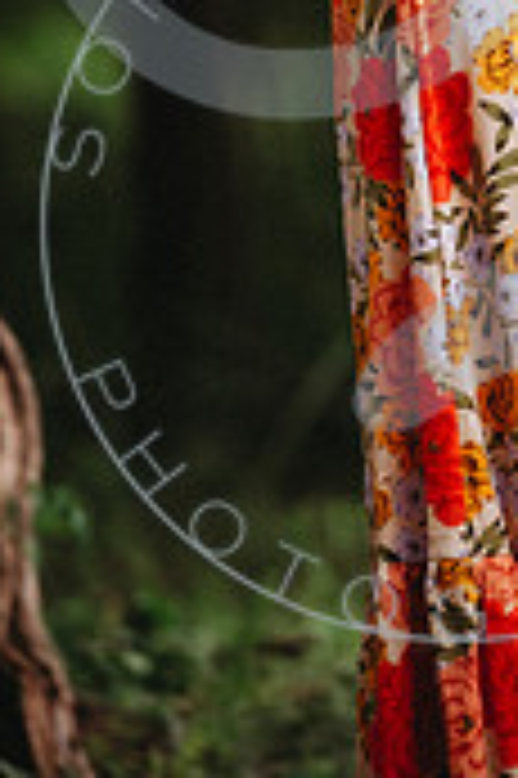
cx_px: 662
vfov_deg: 4.0
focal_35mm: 521
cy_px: -117
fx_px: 11267
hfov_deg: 2.6
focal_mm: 200
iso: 1250
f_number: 2.8
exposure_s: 1/320
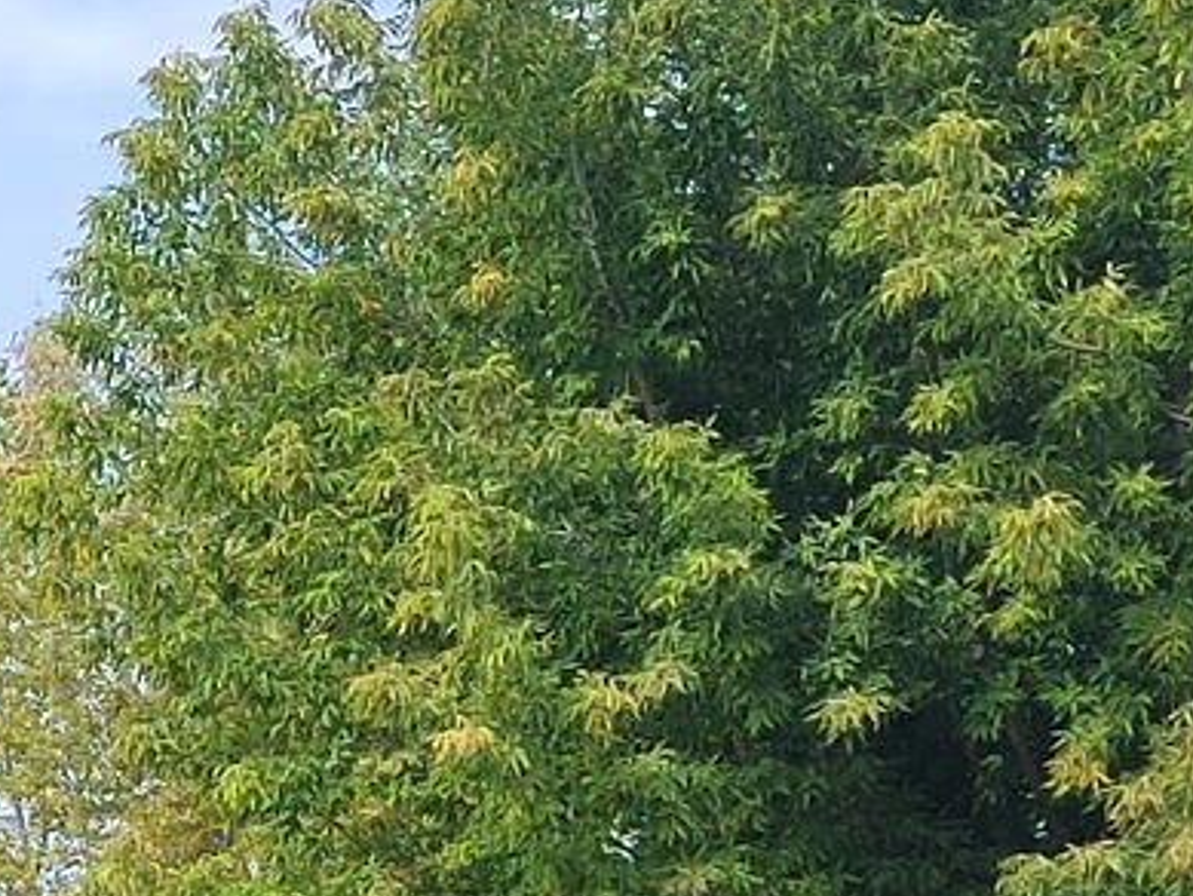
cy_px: 1369
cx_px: -610
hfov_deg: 13.1
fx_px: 4895
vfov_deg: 10.1
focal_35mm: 142
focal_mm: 5.52
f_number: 1.9
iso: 350
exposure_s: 1/1305
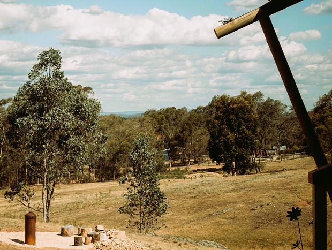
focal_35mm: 52
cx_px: 166
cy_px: 125
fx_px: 500
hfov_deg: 36.8
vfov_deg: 28.1
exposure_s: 1/4000
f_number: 2.8
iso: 160
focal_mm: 26
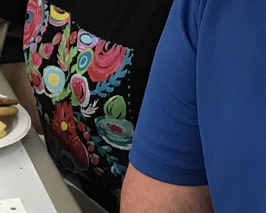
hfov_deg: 10.8
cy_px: -1
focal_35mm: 166
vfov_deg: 9.2
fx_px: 1307
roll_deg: +1.0
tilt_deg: -17.6
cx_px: -228
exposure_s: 1/17
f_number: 1.8
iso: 40
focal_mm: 3.99
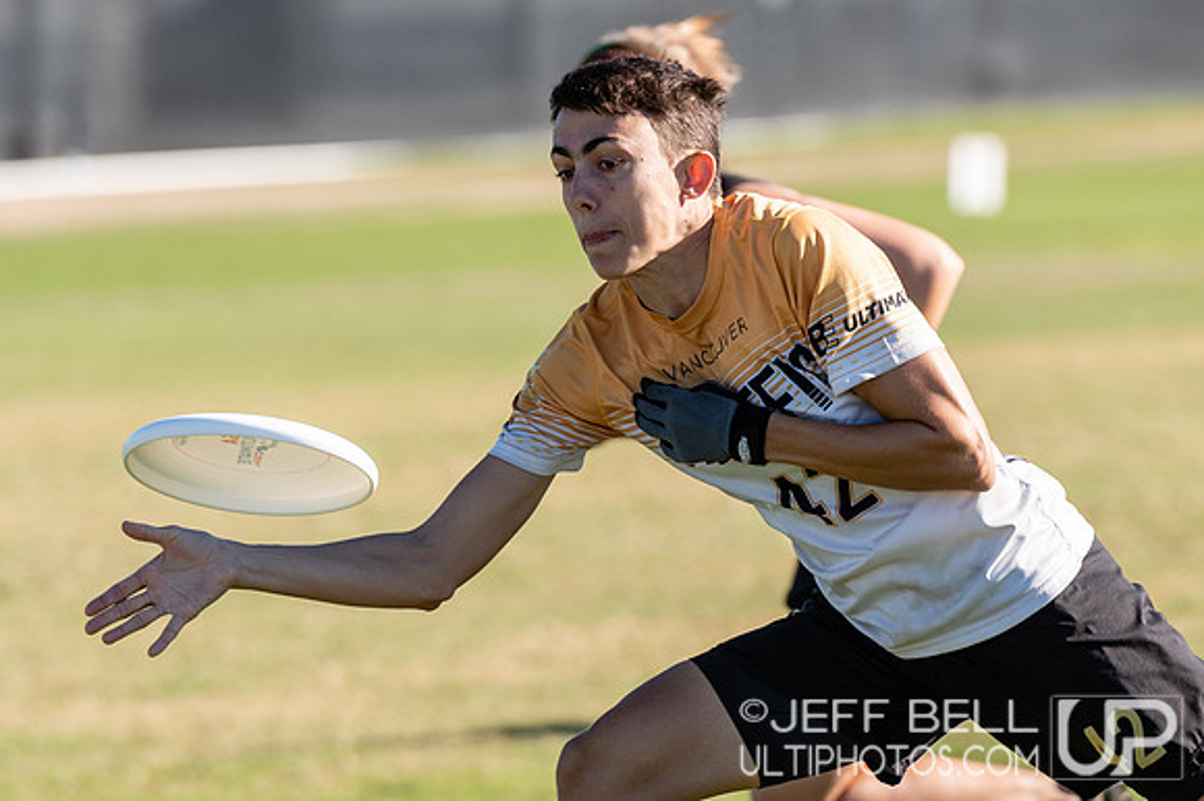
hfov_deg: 4.8
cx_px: 769
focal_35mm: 426
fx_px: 14225
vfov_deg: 3.2
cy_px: 439
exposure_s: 1/2000
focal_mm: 200
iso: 200
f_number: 4
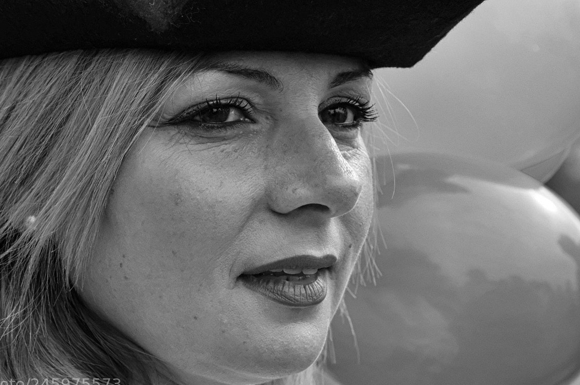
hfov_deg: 26.7
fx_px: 1223
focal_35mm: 76
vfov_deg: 17.9
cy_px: 153
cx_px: 262
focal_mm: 35.8
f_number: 9
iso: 3200
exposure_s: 1/1000
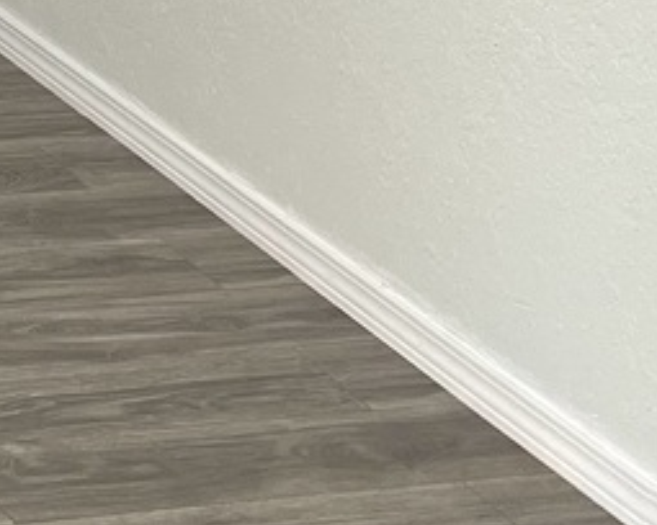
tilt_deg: -7.2
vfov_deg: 10.4
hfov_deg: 12.6
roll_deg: -0.1
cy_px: -481
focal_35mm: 138
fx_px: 2683
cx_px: -557
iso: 64
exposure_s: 1/60
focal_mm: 5.1
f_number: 1.6
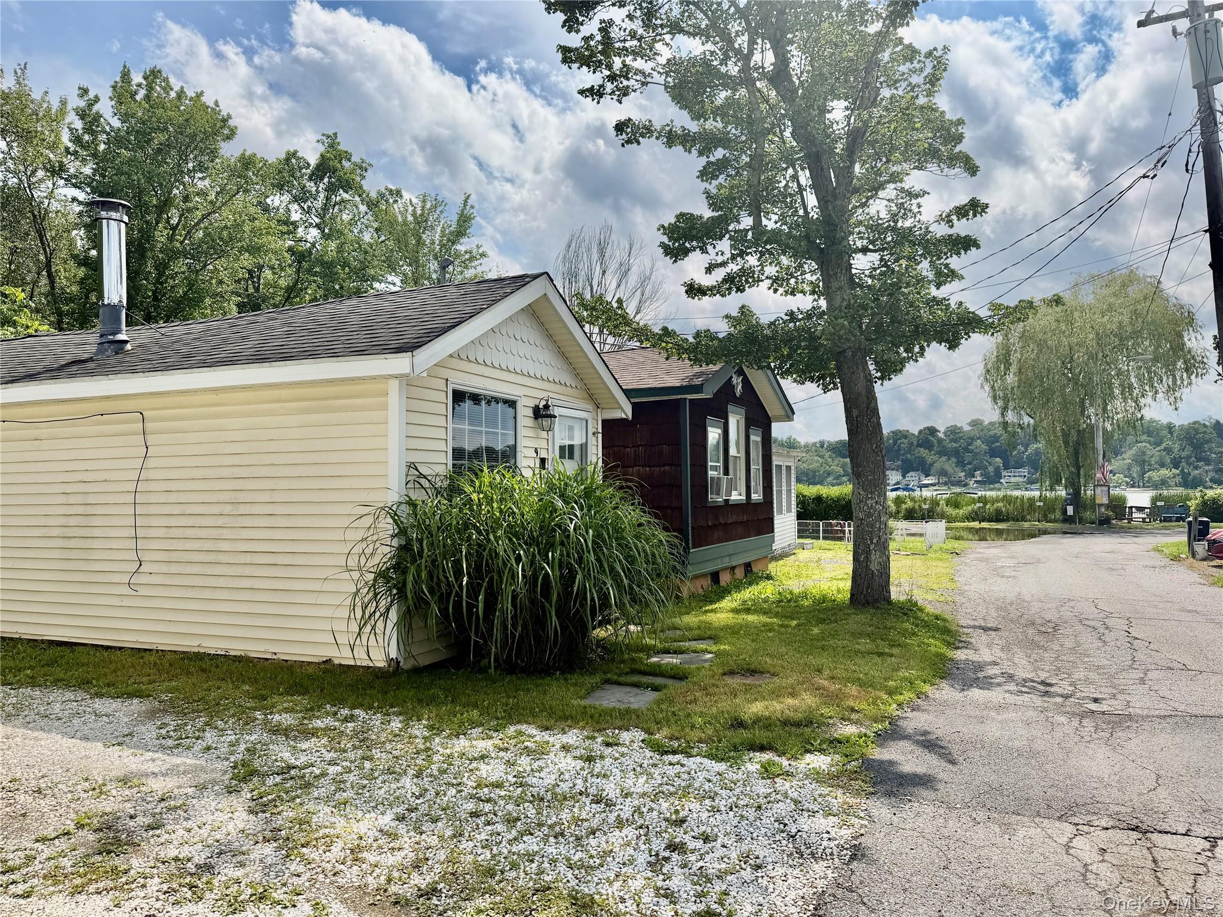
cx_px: 612
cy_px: 458
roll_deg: +0.3
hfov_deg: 71.6
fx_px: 848
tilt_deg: +5.4
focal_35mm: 24
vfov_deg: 56.8
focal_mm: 6.76
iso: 100
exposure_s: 1/10309
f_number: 1.78
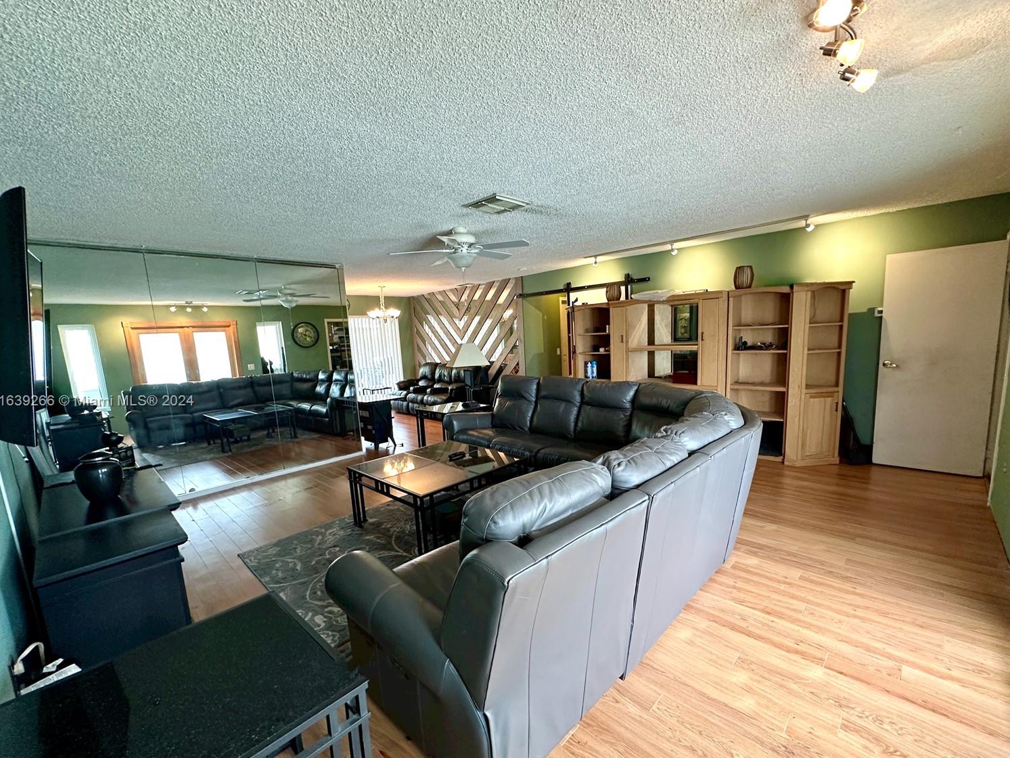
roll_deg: +3.1
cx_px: 519
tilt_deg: -8.2
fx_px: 438
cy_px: 402
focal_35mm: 15
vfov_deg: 81.7
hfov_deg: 98.1
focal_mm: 2.22
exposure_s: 1/60
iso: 250
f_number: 2.2
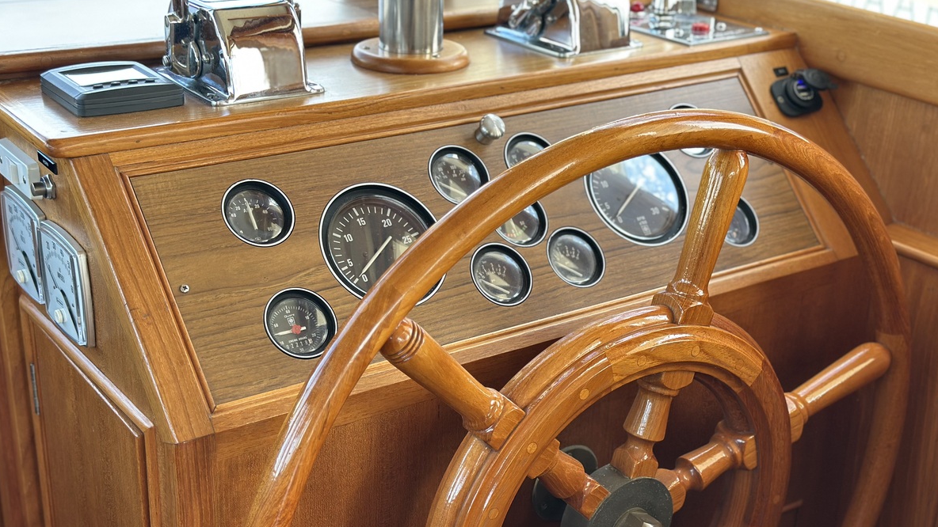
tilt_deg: -22.6
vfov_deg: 22.6
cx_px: 467
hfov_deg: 39.2
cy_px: 303
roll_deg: -2.4
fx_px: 1318
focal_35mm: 53
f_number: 1.78
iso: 125
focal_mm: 6.86
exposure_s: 1/140
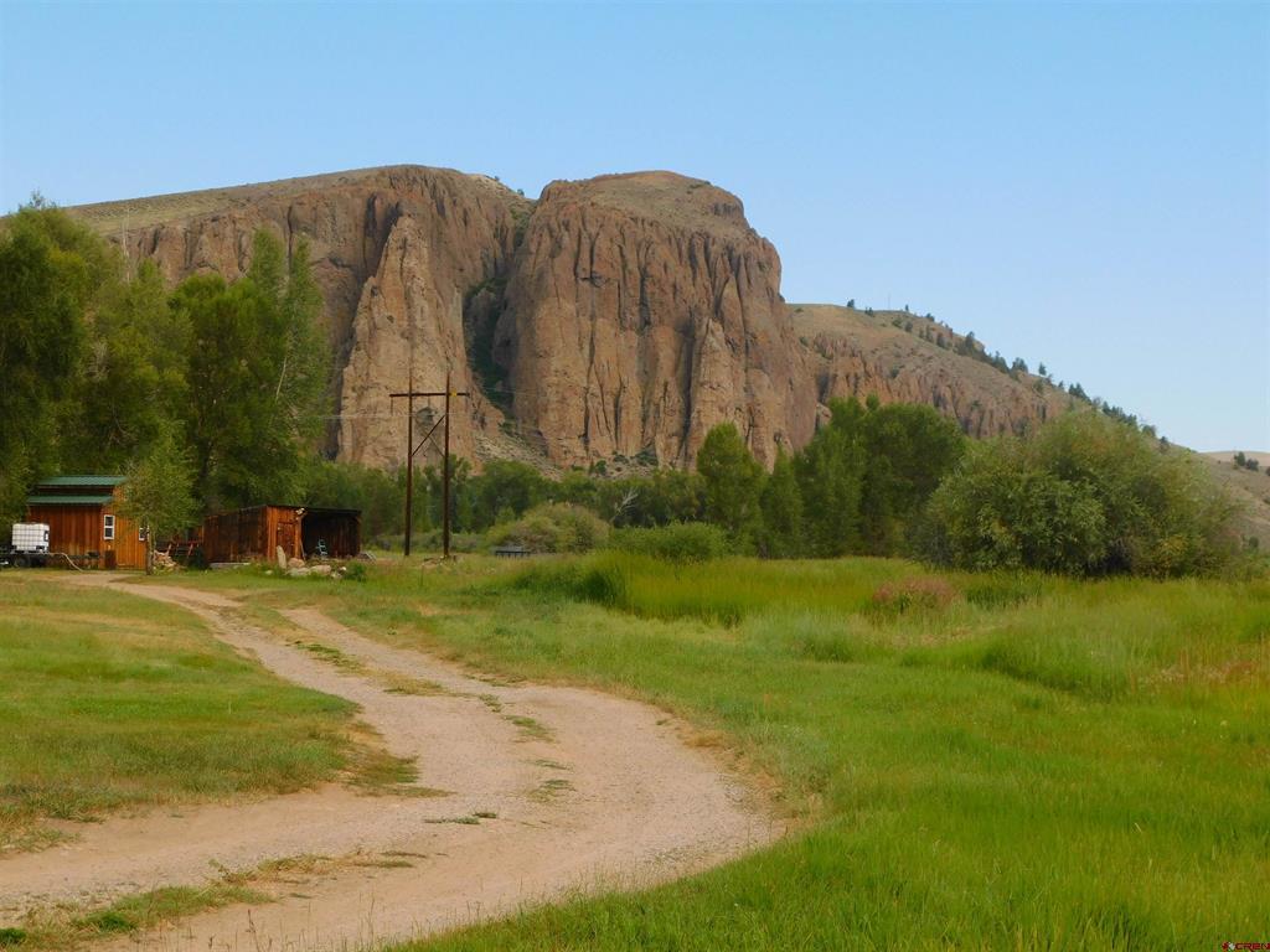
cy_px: 476
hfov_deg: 27.4
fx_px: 2605
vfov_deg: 20.7
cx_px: 635
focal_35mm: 71
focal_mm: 12.6
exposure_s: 1/500
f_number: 4.3
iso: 125
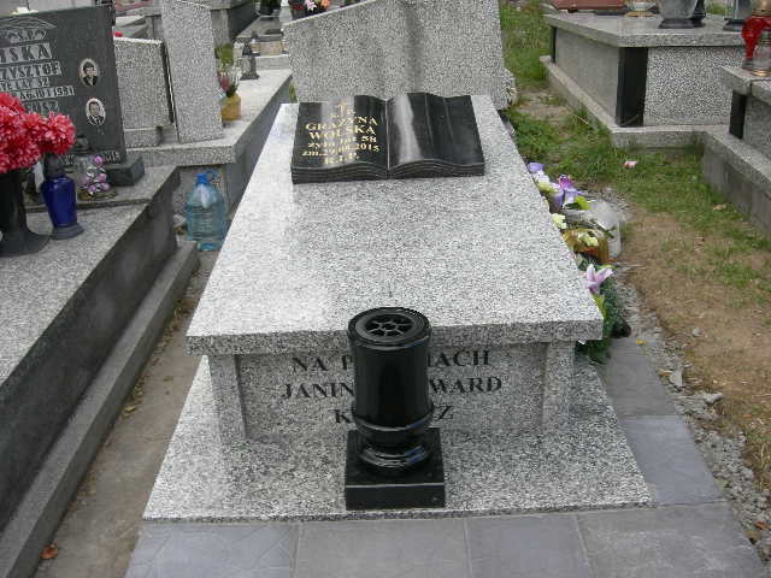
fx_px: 802
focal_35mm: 36
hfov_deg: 51.4
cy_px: 289
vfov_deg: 39.7
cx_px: 386
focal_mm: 7.5
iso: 64
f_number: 4.8
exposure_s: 1/120
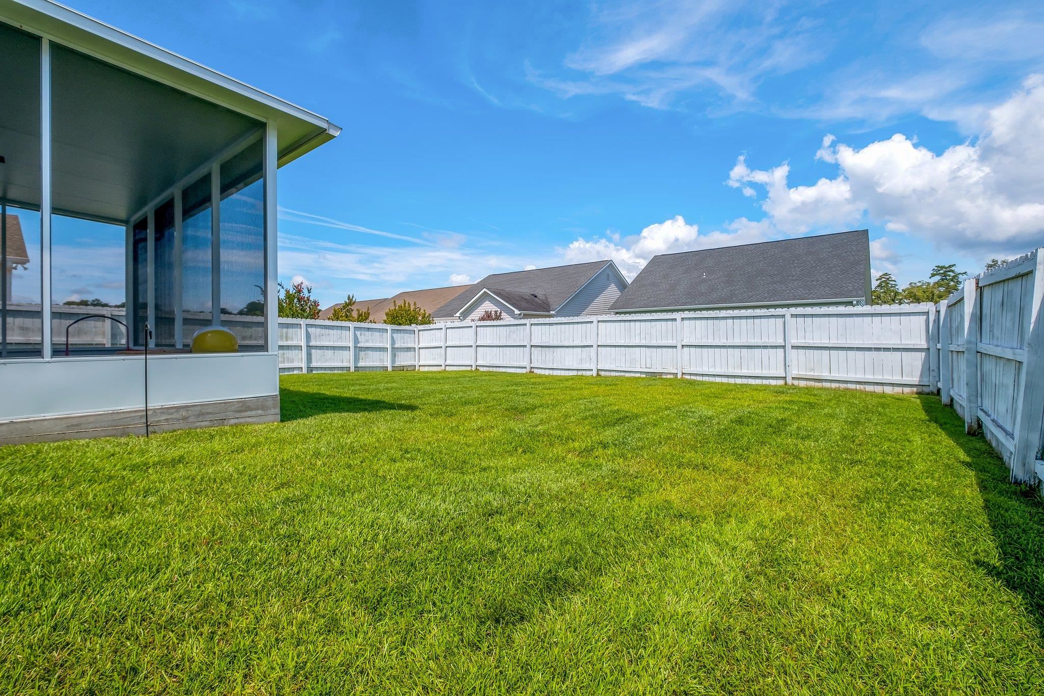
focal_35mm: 15
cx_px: 522
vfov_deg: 77.3
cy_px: 348
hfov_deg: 100.4
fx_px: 435
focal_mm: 10
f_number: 8
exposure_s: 1/640
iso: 250
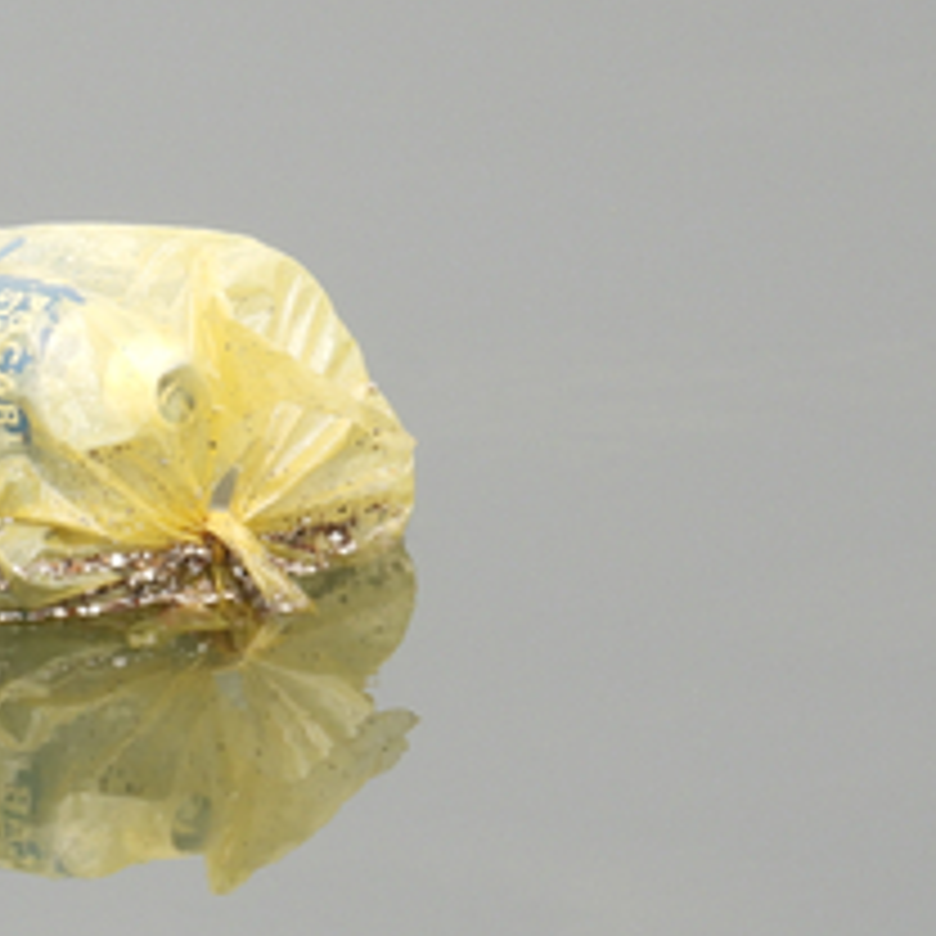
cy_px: 666
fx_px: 58155
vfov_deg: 0.9
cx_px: -306
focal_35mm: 1901
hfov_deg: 0.9
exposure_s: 1/500
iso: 160
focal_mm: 144
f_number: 5.6
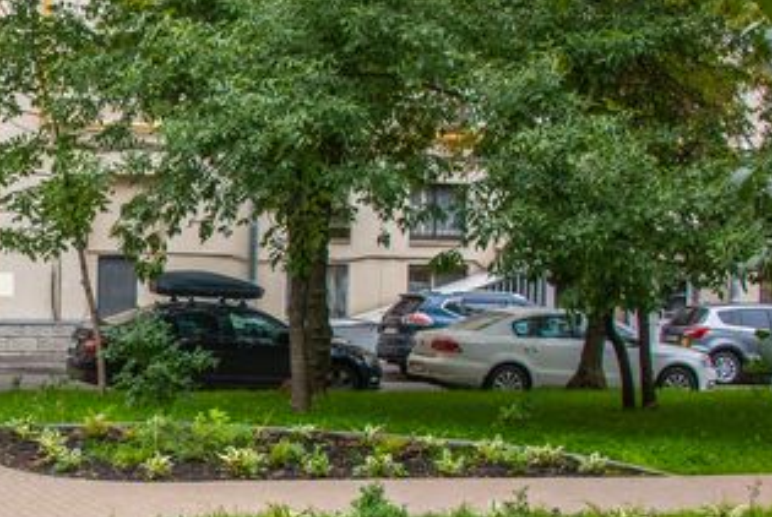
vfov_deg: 19.2
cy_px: 355
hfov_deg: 27.0
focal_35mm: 71
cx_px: 17
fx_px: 1525
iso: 400
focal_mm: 28
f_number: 6.3
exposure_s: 1/160
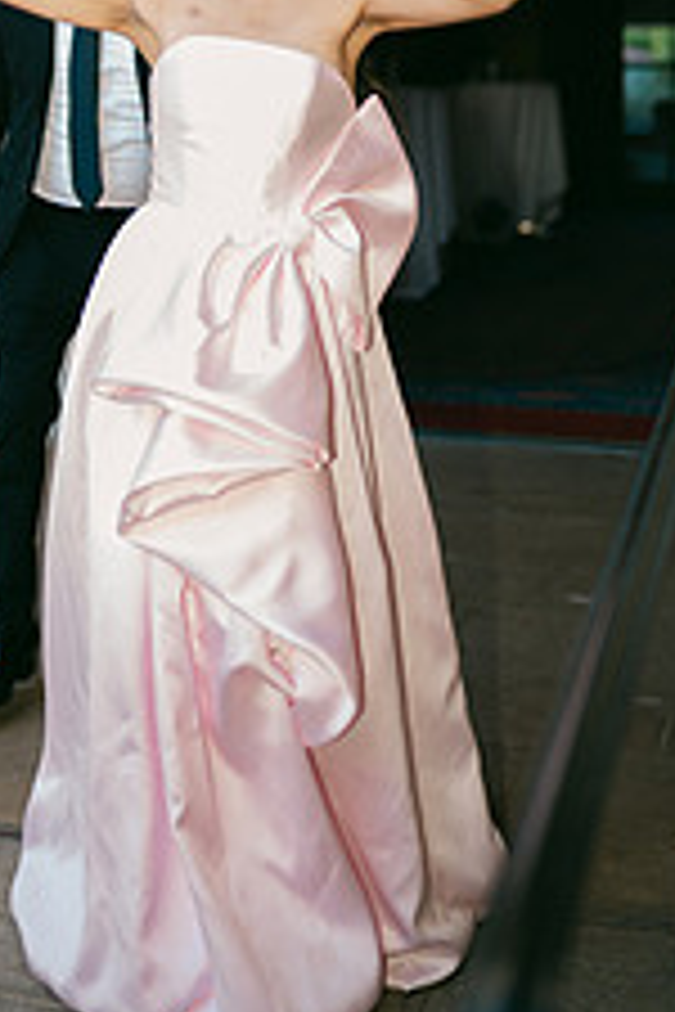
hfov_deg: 19.3
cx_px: 148
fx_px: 1969
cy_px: 67
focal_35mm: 70
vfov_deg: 27.6
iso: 64
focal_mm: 35
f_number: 1.2
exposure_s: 1/125
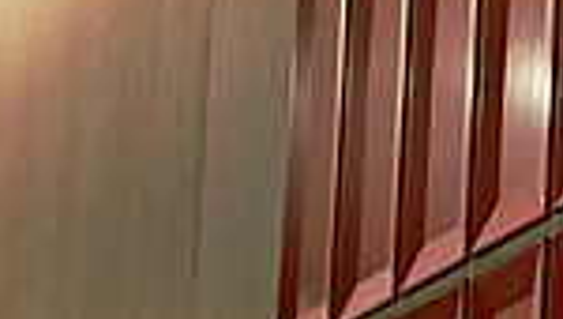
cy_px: 366
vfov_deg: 6.0
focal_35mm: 203
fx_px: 3036
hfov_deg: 9.9
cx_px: 1062
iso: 500
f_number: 2.5
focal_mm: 14
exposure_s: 1/60
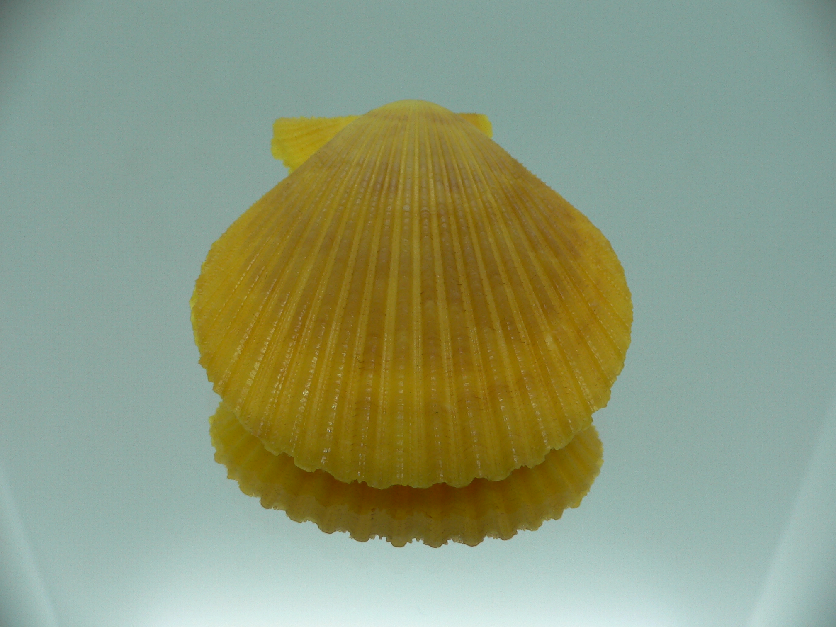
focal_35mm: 35
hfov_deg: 52.6
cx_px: 418
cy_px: 314
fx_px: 845
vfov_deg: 40.7
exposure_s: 1/60
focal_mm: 4.6
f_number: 2.8
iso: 80
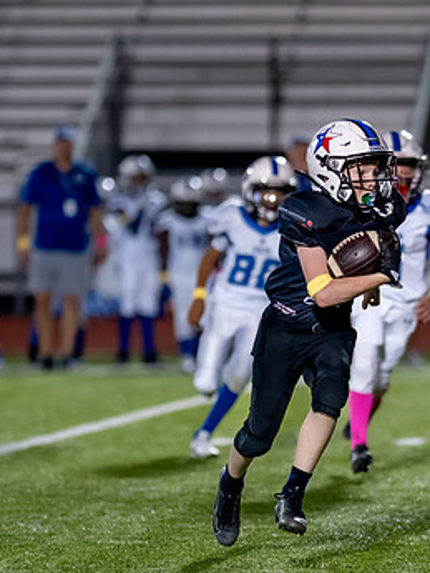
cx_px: 305
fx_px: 6803
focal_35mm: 411
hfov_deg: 3.6
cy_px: 375
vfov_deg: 4.8
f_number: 2
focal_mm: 135
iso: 2000
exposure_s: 1/1000
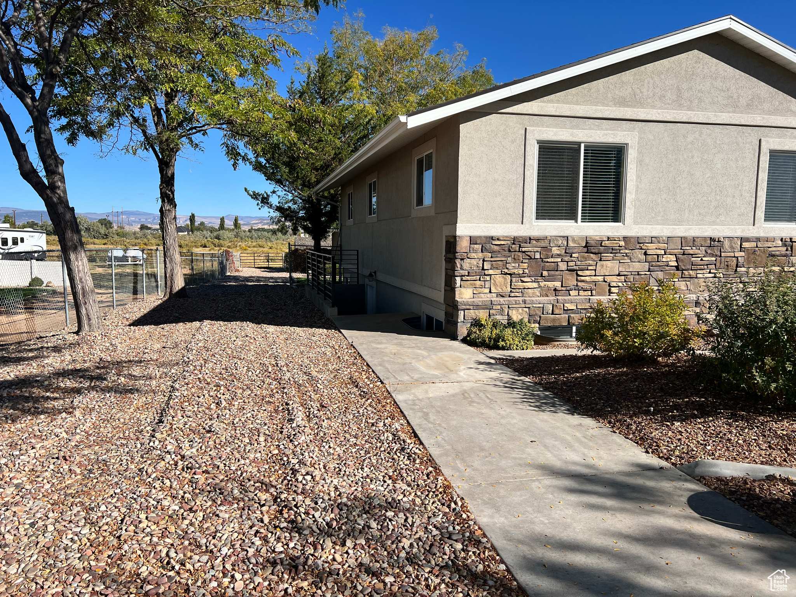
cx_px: 398
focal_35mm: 26
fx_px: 598
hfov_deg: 67.3
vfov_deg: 53.1
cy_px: 298
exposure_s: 1/5076
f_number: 1.5
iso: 50
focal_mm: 5.7
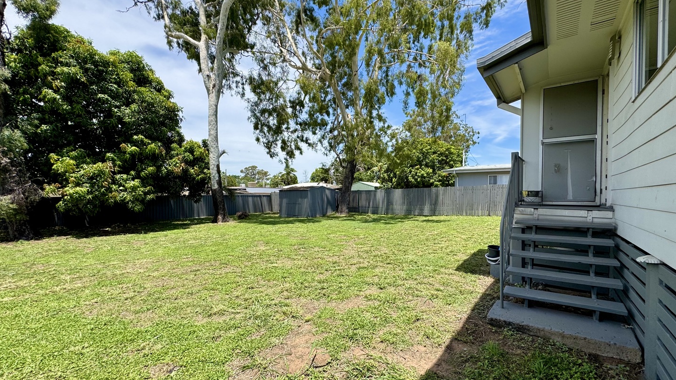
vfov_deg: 67.0
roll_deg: -1.2
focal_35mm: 16
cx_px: 354
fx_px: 287
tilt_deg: +0.5
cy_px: 202
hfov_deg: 99.3
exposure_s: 1/1477
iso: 40
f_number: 2.2
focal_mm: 2.22
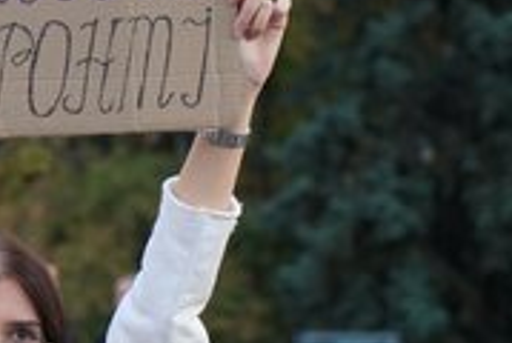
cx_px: -6
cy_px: 153
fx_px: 2222
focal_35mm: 156
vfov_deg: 8.8
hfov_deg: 13.0
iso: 2000
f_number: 4
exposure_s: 1/160
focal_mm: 70
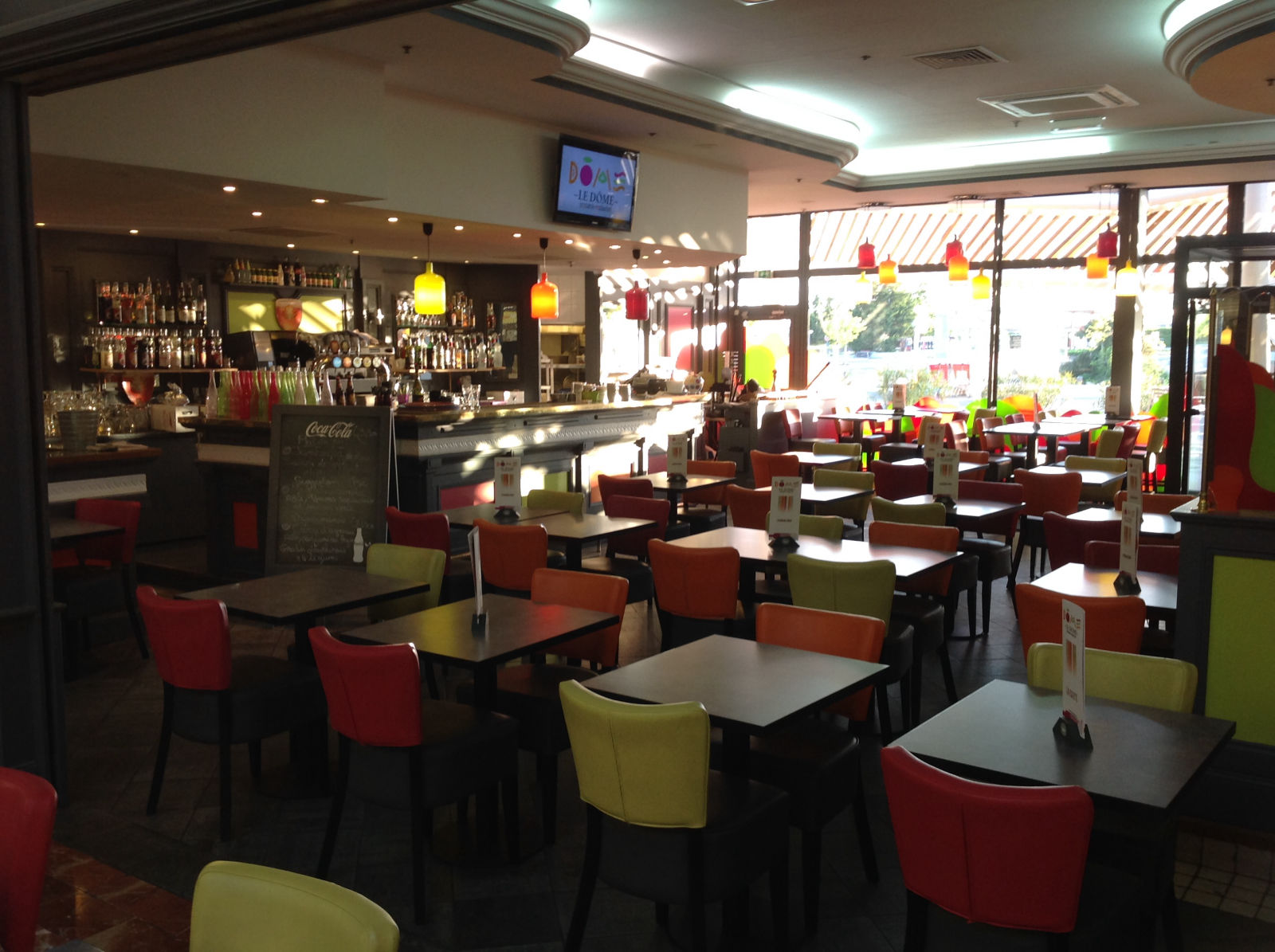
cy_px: 476
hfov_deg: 52.7
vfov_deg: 40.6
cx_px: 638
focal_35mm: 35
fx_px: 1287
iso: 64
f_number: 2.4
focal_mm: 4.28
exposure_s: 1/33
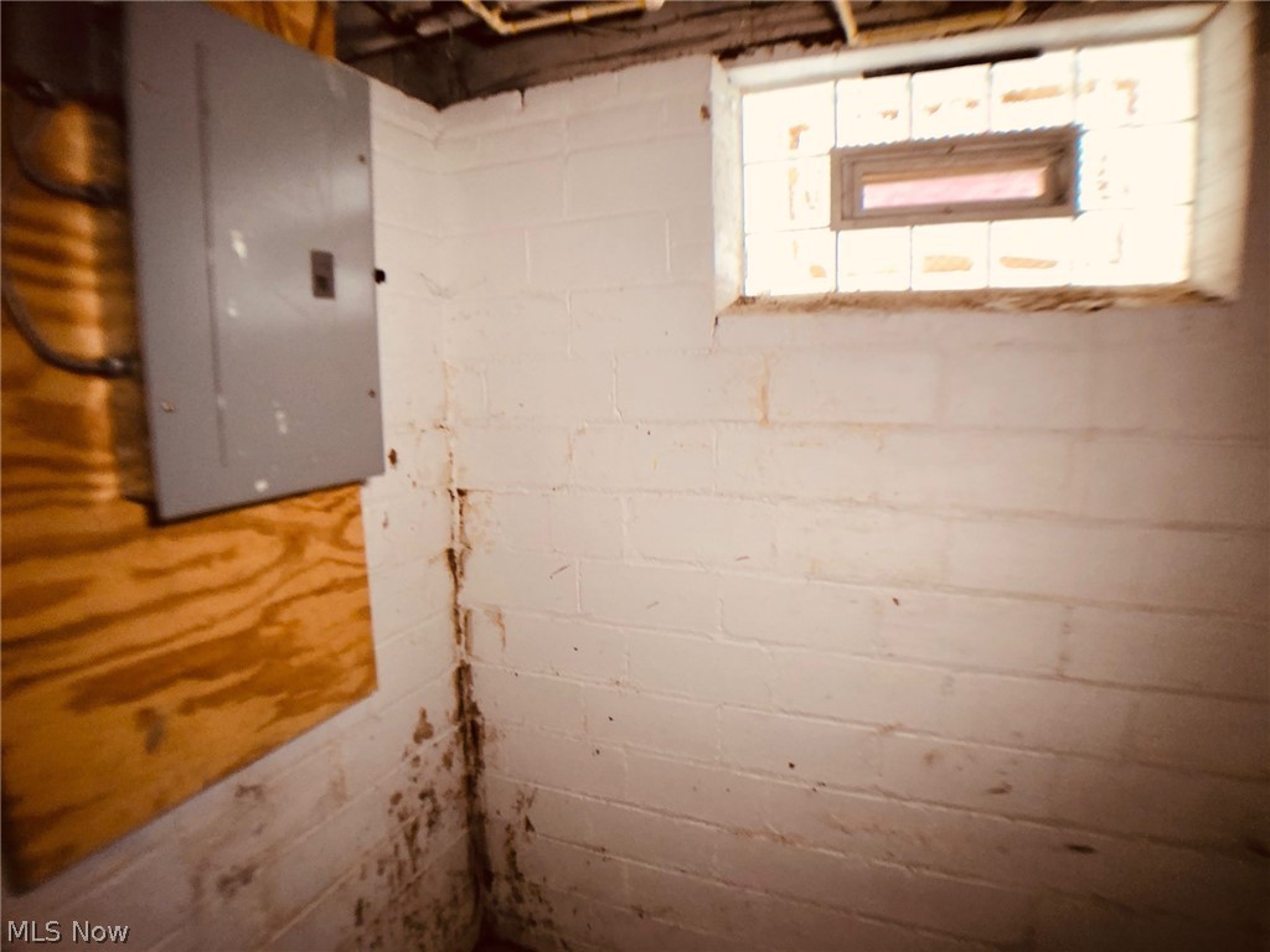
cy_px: 476
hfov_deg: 63.4
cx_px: 635
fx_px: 1027
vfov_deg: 49.7
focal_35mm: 28
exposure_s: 1/24
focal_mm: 3.99
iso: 32
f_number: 1.8
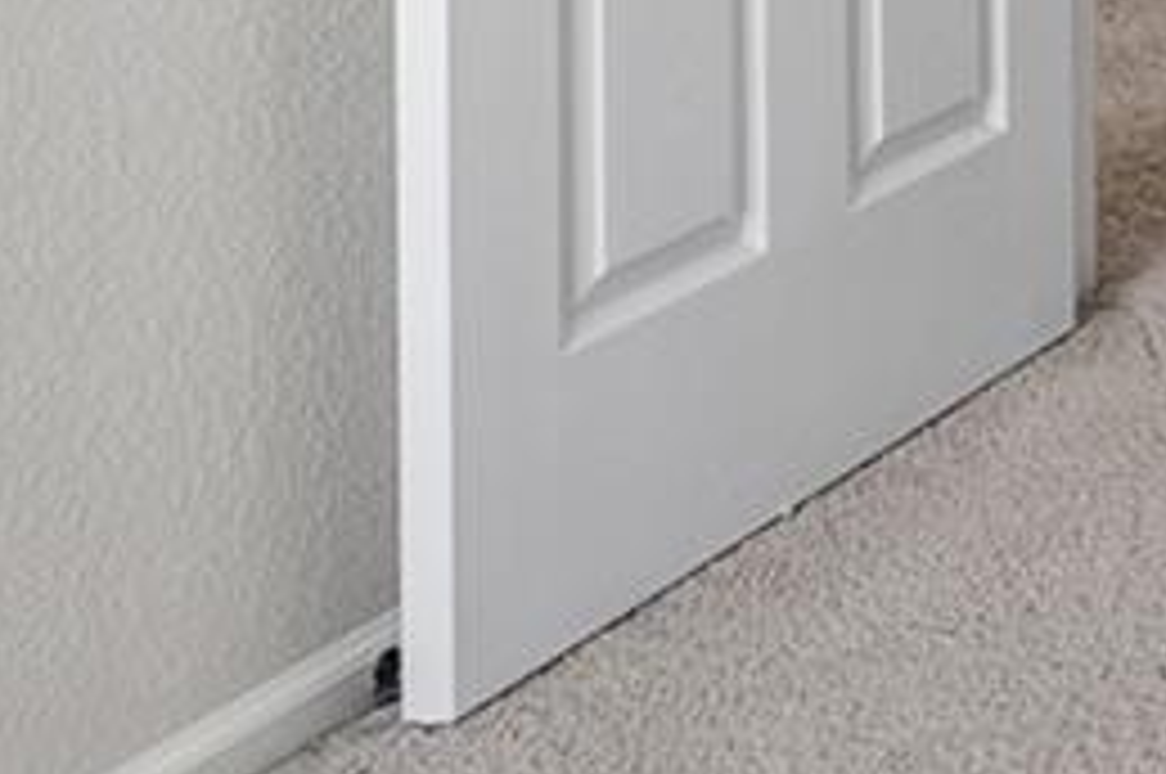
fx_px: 3202
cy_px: -736
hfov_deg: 14.3
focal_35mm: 99
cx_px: 2755
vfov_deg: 12.3
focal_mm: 16
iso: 200
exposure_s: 1/20
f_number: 8
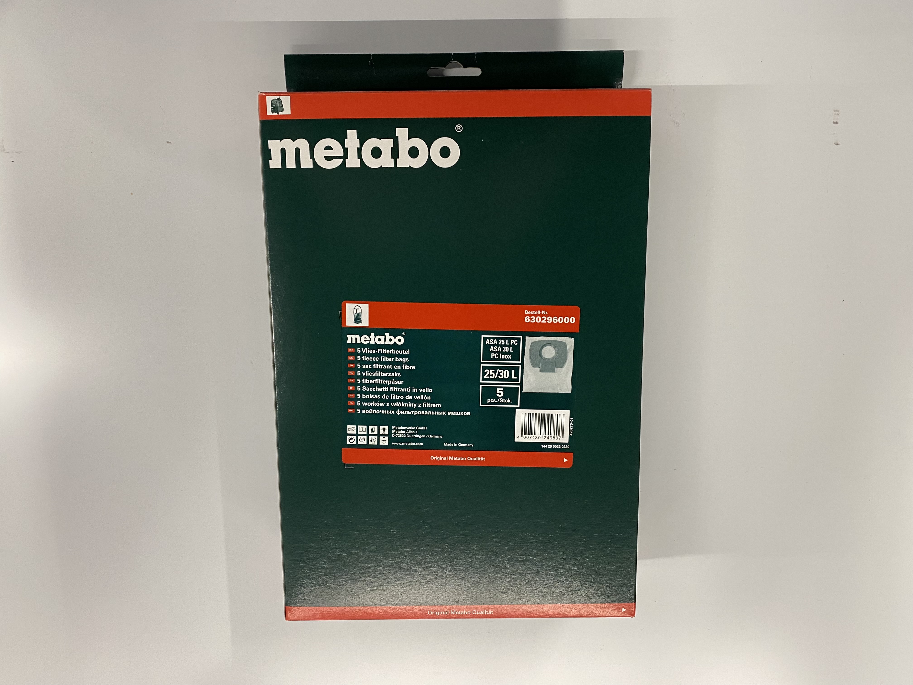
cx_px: 456
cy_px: 342
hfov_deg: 67.3
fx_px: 686
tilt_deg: -80.9
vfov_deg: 53.1
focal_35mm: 26
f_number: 1.8
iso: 125
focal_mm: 4.25
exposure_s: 1/50
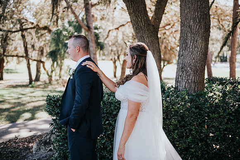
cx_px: 120
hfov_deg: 35.6
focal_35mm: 56
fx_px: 373
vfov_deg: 24.2
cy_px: 80
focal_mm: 56
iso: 125
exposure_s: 1/160
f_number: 2.8
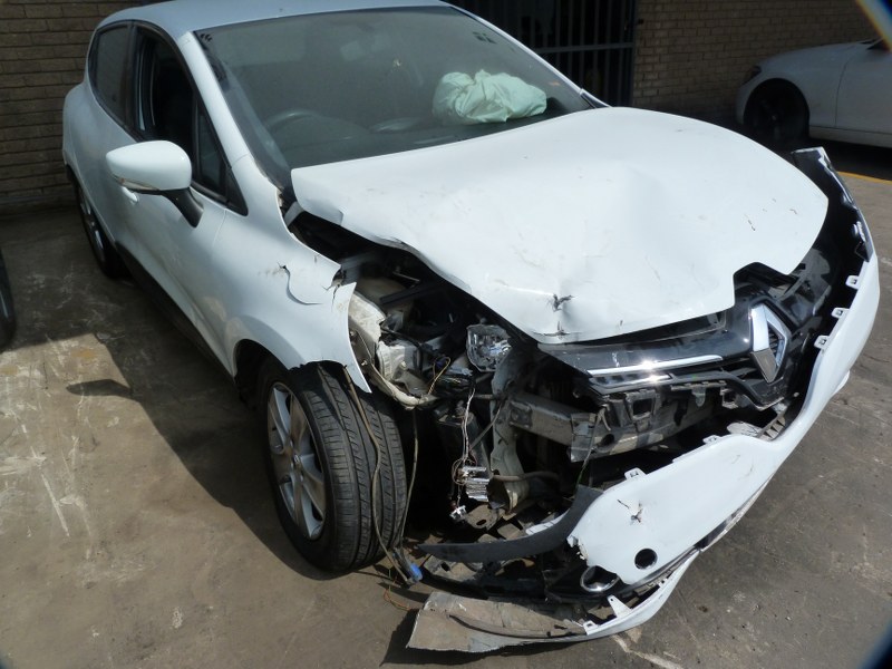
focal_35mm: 25
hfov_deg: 69.4
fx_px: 644
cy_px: 334
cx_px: 446
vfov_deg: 54.9
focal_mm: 4.5
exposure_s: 1/640
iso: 125
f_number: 5.6
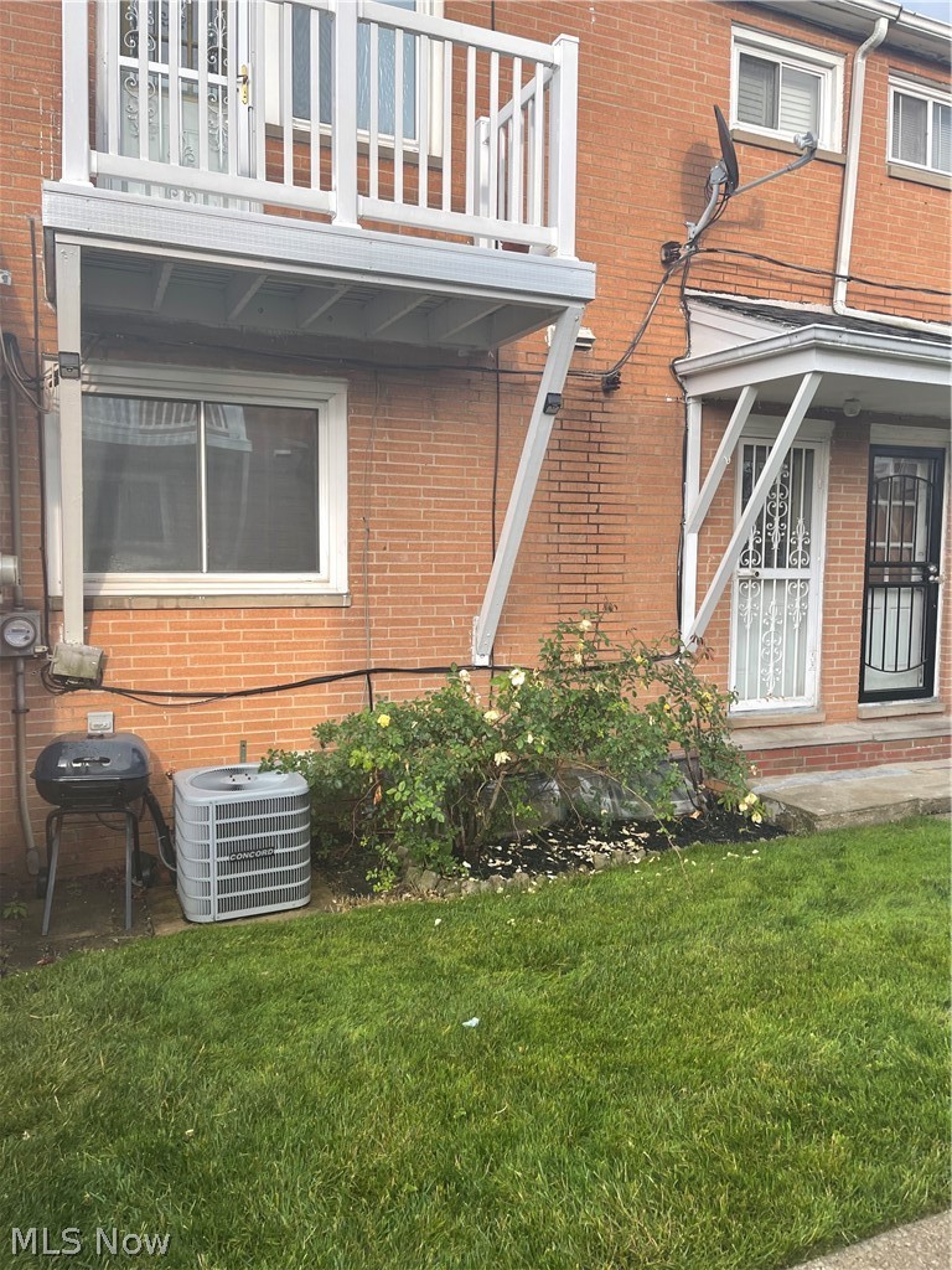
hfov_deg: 53.1
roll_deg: -2.3
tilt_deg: -2.3
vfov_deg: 67.3
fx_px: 953
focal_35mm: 26
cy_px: 635
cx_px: 476
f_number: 1.6
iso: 40
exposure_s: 1/121
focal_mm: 5.1
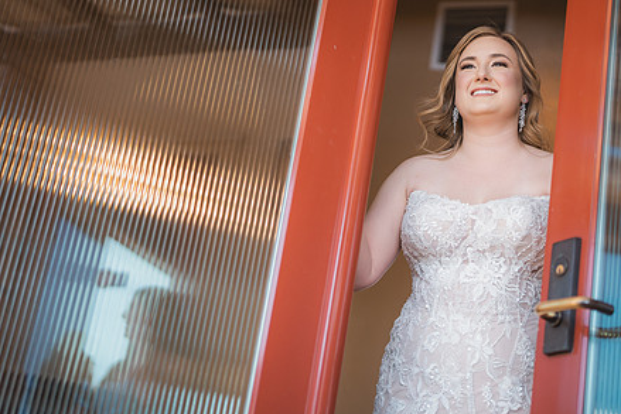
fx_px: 1139
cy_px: 172
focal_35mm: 66
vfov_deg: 20.6
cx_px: 339
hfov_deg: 30.5
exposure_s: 1/3200
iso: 1250
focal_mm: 50
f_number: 1.4
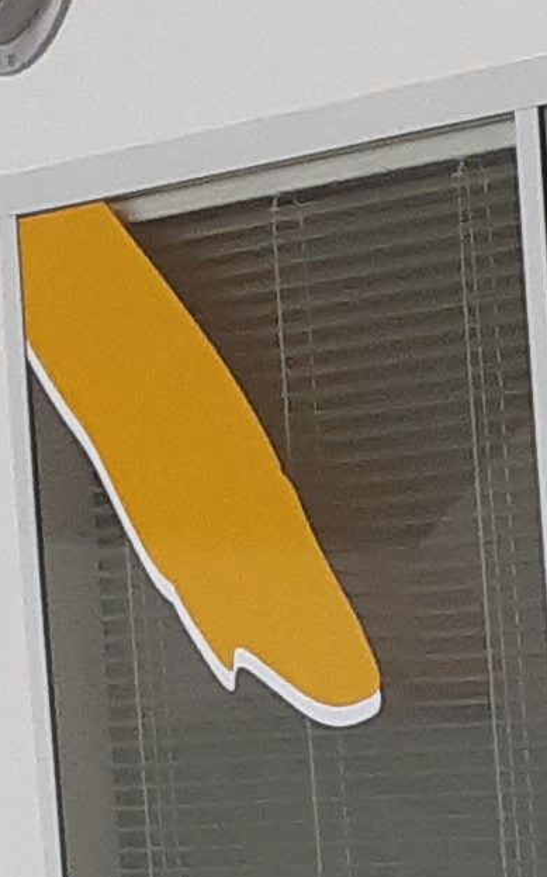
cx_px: 3070
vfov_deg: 9.9
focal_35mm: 204
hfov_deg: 4.8
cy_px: 1337
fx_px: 4869
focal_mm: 3.92
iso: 40
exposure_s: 1/202
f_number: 1.7
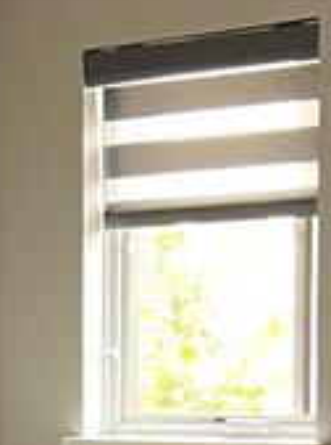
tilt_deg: -8.8
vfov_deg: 11.9
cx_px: -110
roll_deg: +0.0
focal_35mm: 158
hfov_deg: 9.2
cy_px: 695
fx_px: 2022
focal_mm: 5.7
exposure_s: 1/60
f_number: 1.5
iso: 160
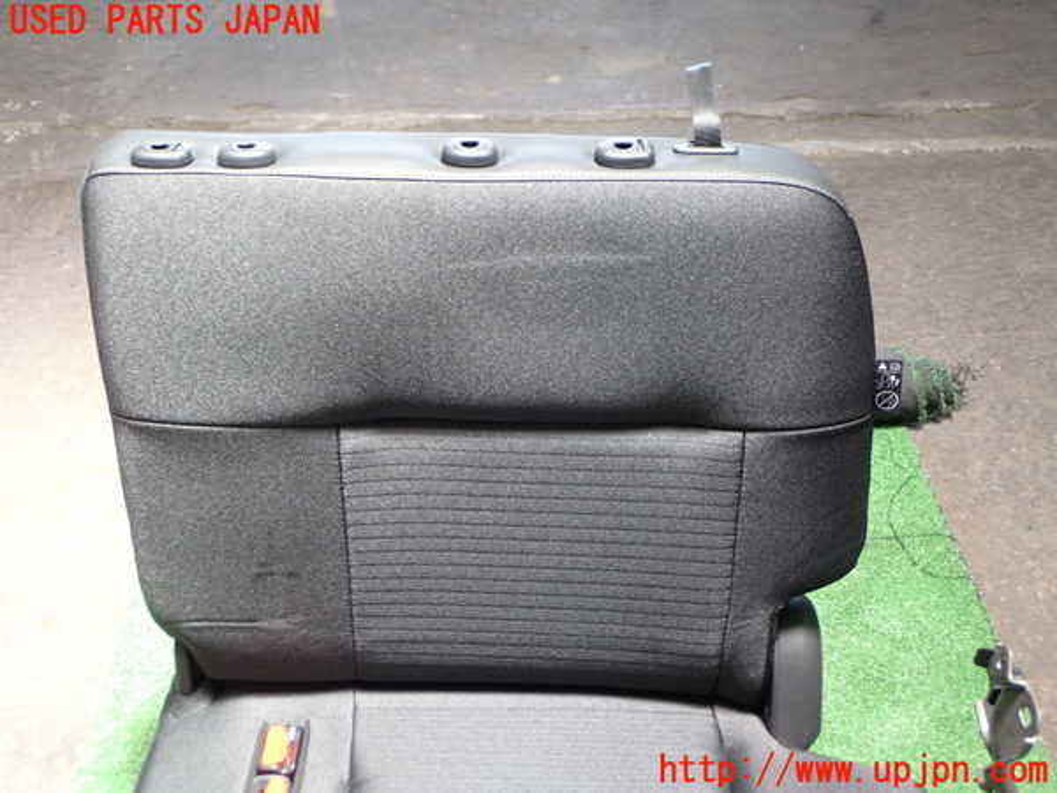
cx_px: 528
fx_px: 1344
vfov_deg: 32.9
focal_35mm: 44
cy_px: 396
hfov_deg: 42.9
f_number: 2.9
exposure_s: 1/40
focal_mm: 7.84
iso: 250
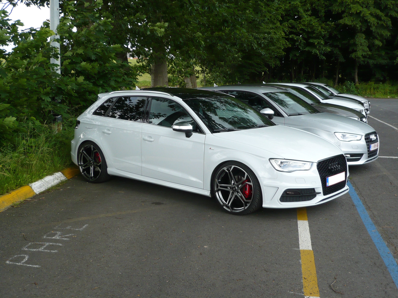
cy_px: 149
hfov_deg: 43.9
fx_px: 494
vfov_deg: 33.6
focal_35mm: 43
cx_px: 199
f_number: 3.4
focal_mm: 7
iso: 100
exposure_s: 1/250
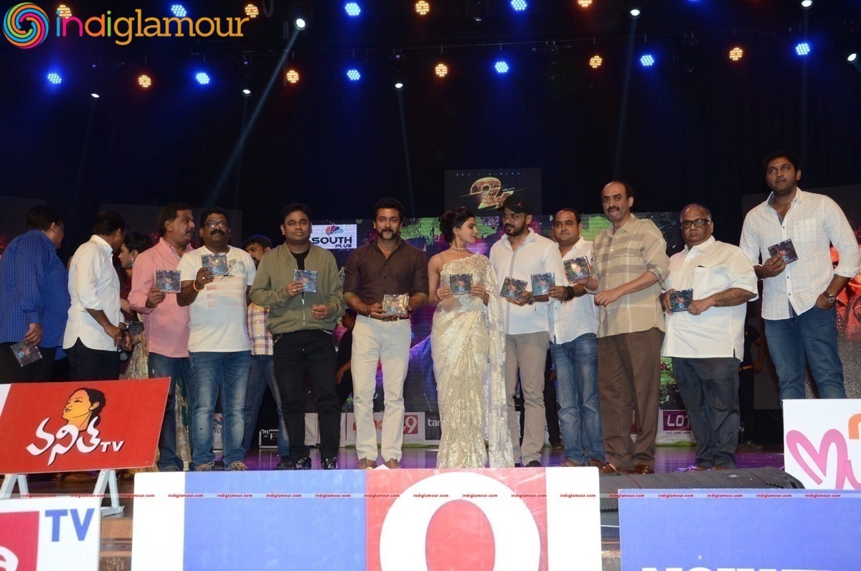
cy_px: 286
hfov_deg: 46.5
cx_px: 430
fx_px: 1002
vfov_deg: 31.8
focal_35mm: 42
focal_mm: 28
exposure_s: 1/125
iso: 1000
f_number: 5.6
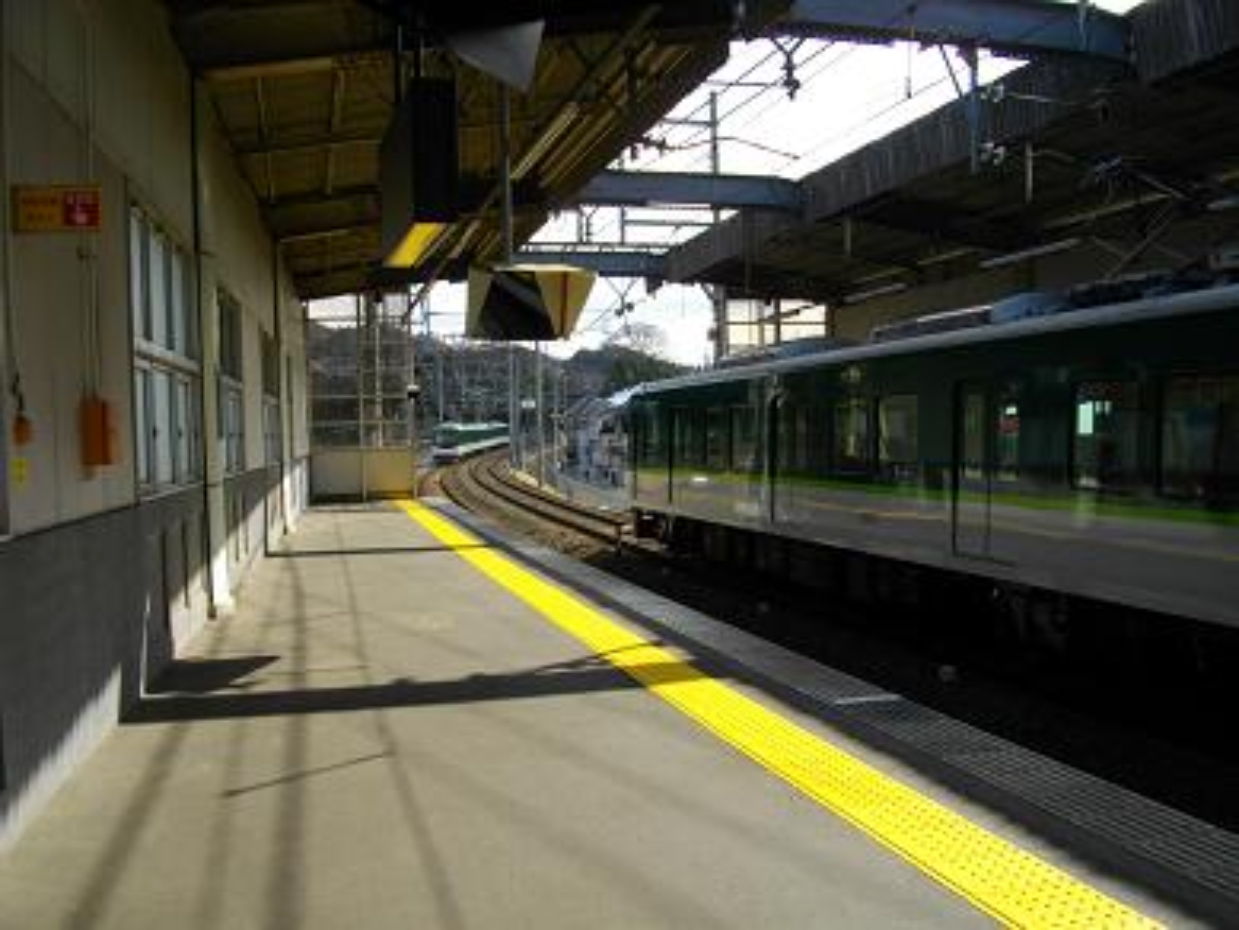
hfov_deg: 56.8
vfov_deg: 44.2
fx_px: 1146
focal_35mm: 32
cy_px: 465
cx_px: 620
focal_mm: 5.7
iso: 100
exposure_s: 1/250
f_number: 5.5
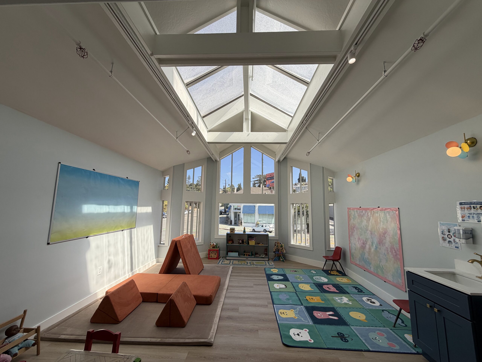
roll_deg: -0.7
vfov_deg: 85.7
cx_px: 241
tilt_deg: +7.3
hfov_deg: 102.1
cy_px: 181
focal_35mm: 14
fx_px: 195
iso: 40
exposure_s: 1/569
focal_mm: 2.22
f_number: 2.2
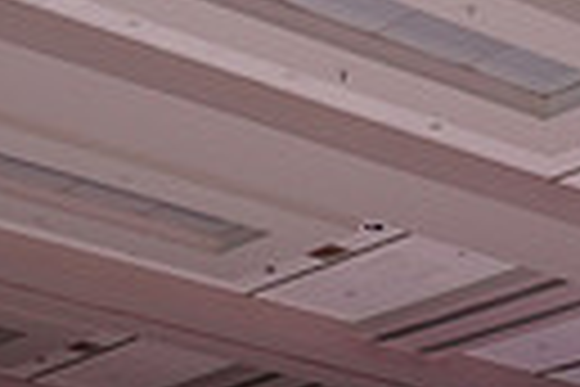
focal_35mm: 135
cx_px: 180
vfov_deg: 9.4
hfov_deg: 15.2
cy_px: 794
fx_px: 2175
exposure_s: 1/500
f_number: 4
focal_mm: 30
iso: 1250
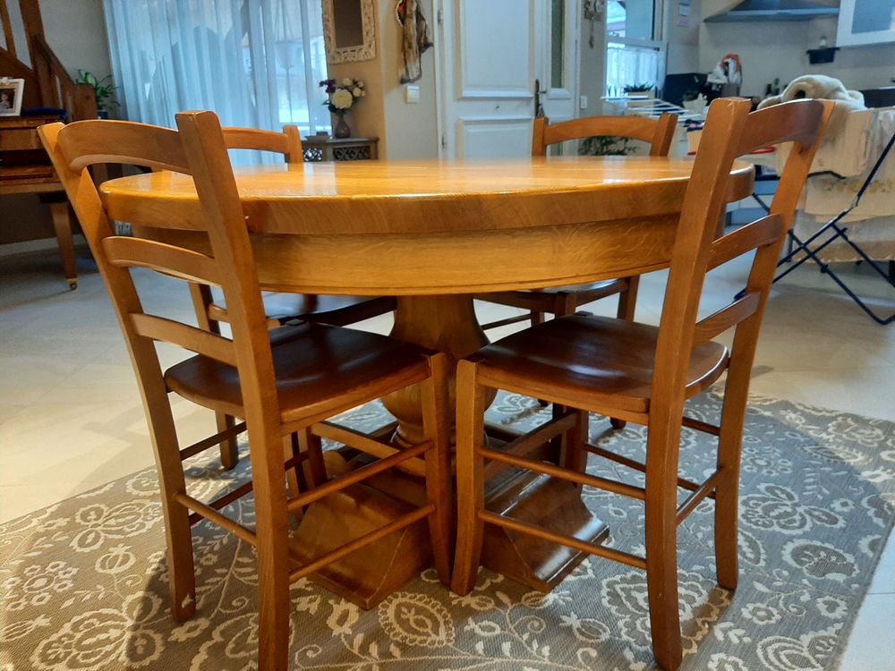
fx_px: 672
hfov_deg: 67.3
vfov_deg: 53.1
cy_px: 336
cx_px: 448
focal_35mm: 26
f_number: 1.7
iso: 200
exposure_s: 1/30
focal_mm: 3.93
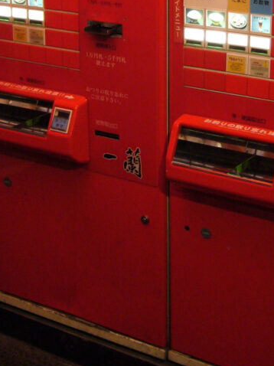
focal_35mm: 75
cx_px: 178
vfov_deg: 25.3
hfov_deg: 19.6
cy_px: 45
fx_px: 792
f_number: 2.8
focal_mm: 5.8
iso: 200
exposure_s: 1/8
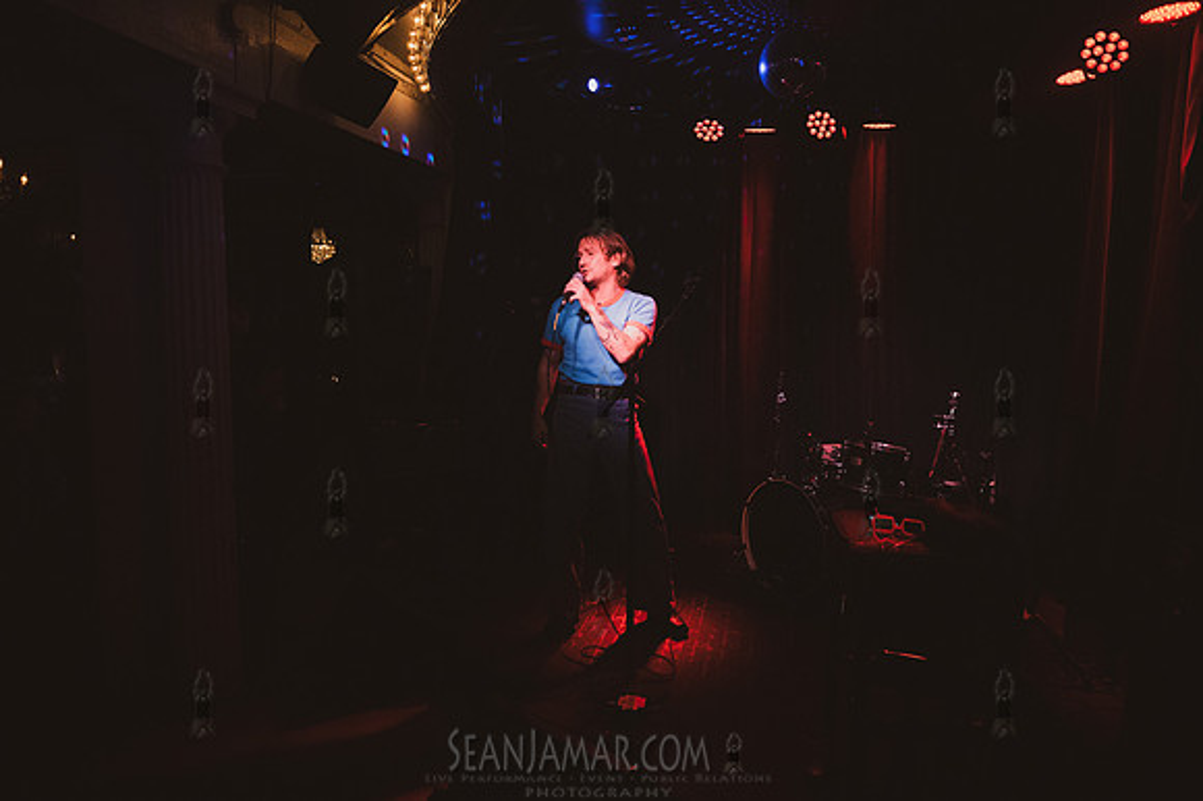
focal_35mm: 24
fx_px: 802
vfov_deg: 53.1
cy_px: 400
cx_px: 602
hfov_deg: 73.8
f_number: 4
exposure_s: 1/400
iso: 10000
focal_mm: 24
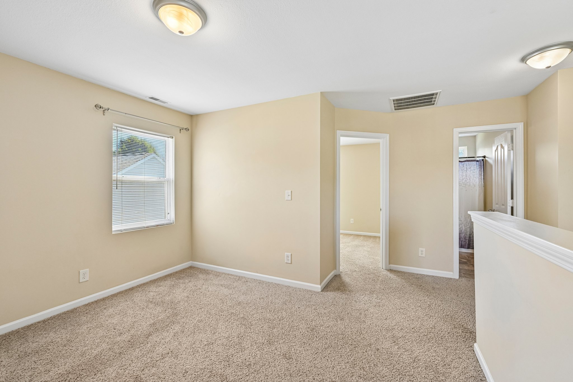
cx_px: 286
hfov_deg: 98.5
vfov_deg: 75.5
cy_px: 191
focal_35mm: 16
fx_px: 247
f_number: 8
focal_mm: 15.5
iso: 200
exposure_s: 1/15
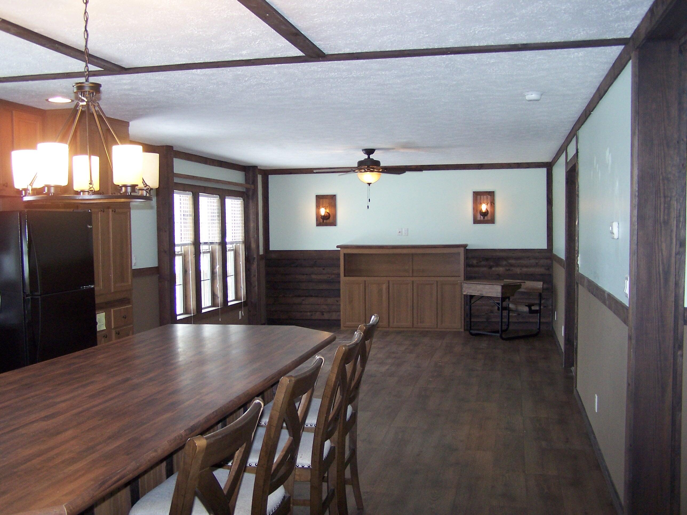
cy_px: 258
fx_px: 754
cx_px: 344
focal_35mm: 38
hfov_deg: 49.0
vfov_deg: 37.7
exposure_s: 1/60
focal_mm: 6.3
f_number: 2.8
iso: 140
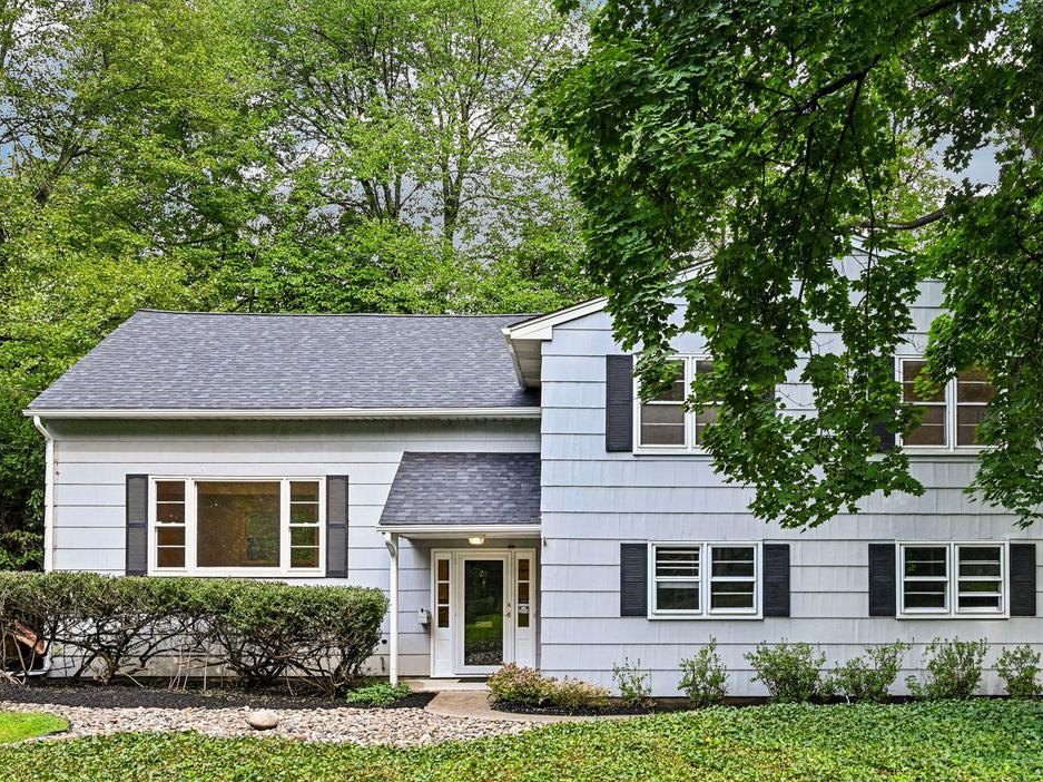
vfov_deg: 41.7
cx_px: 601
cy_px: 427
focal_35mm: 34
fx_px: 1024
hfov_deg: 53.8
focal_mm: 23
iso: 800
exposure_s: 1/250
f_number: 8
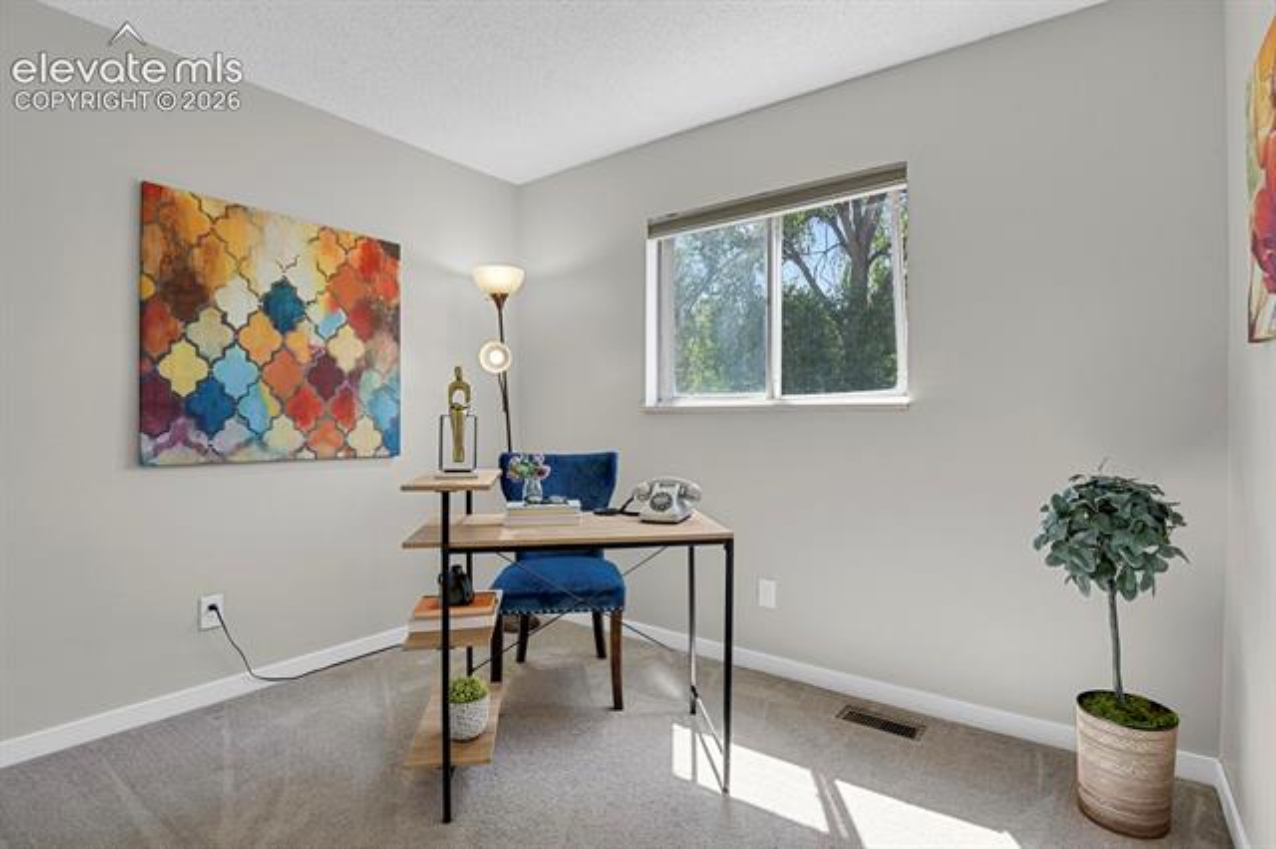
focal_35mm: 17
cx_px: 638
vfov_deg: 70.4
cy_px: 424
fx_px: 602
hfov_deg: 93.3
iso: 250
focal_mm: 17
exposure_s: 1/2
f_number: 8
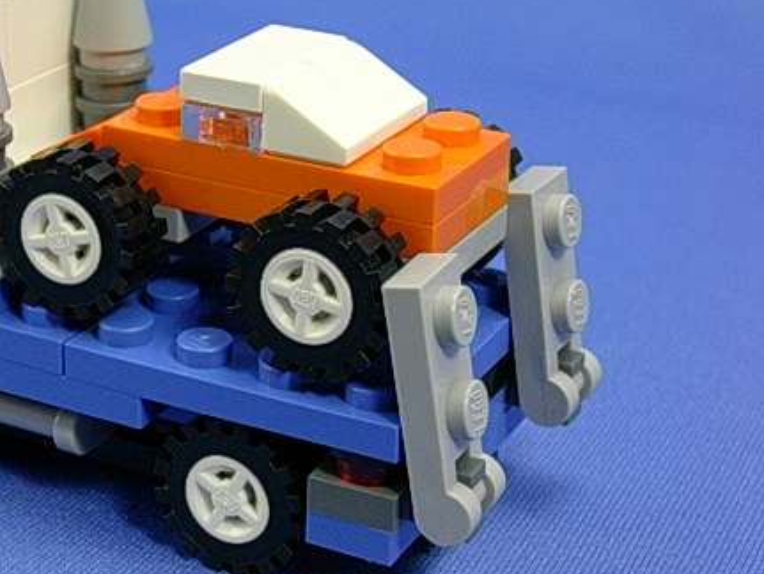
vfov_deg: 16.6
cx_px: 199
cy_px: 275
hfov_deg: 21.8
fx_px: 1966
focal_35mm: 89
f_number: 3.4
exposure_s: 1/14.6
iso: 70
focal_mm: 9
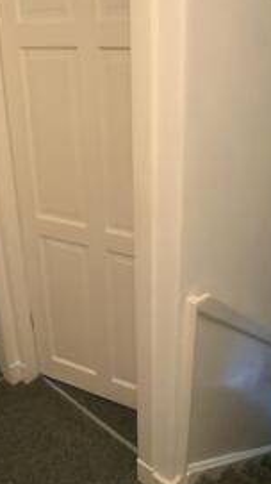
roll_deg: +1.7
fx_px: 653
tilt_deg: -23.1
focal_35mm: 51
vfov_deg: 40.5
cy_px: 208
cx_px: 153
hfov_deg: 23.4
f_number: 1.8
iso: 250
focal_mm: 3
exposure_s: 1/50
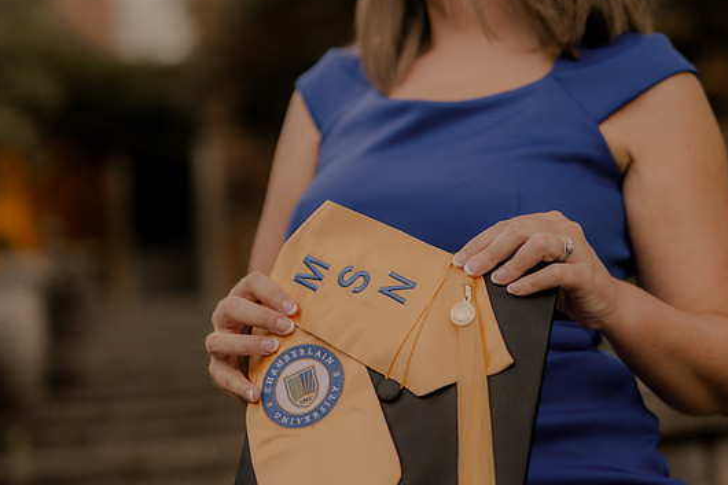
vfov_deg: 16.6
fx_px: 1658
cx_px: 391
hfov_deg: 24.8
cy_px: 234
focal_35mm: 82
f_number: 1.8
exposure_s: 1/250
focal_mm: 50
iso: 320
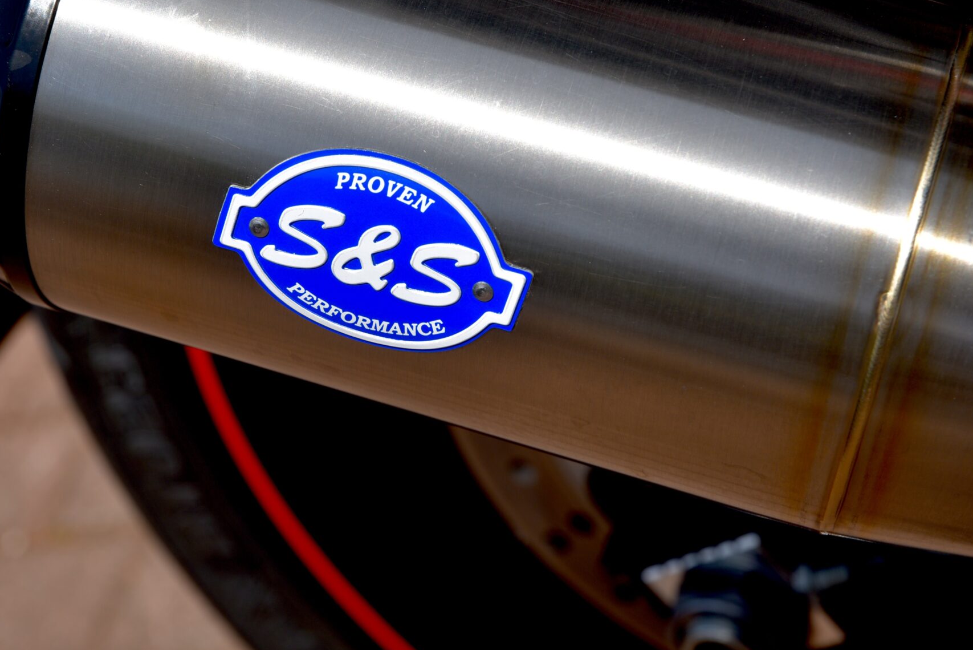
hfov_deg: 19.4
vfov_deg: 13.0
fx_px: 2838
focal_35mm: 105
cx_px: 415
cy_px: 219
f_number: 9
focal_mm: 70
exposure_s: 1/320
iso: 100
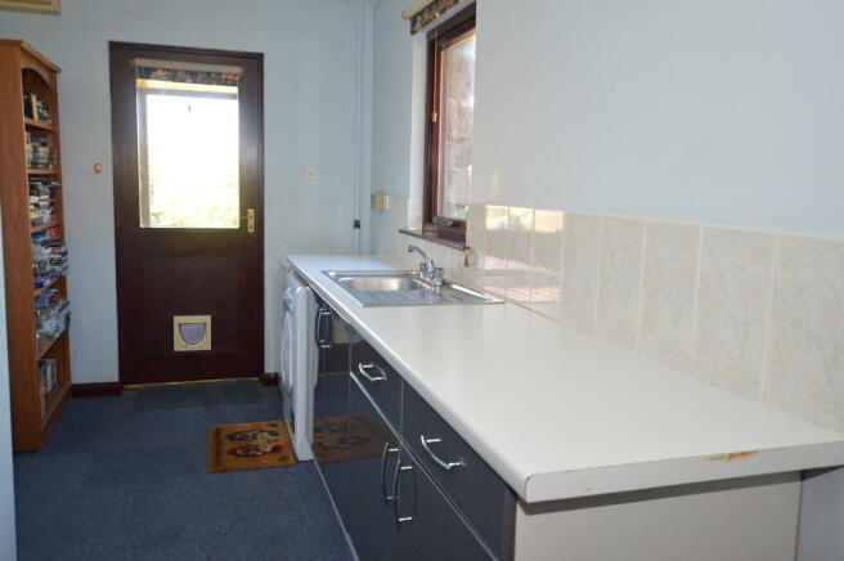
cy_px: 280
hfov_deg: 62.0
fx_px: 703
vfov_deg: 43.5
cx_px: 422
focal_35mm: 30
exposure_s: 1/60
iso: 400
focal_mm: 20
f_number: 3.5
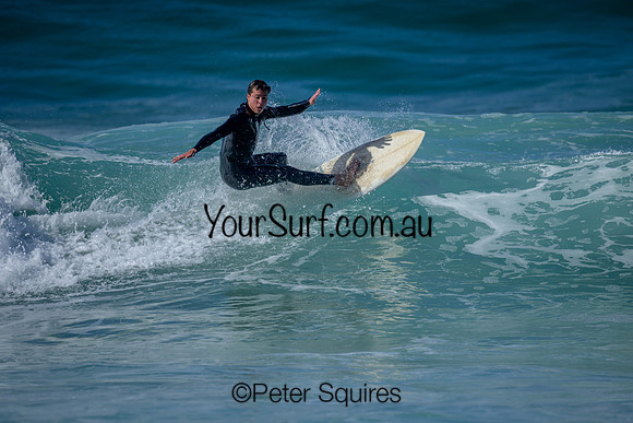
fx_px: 14069
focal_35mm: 800
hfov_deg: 2.6
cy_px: 212
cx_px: 316
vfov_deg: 1.7
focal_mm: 800
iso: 220
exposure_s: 1/2500
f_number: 6.3
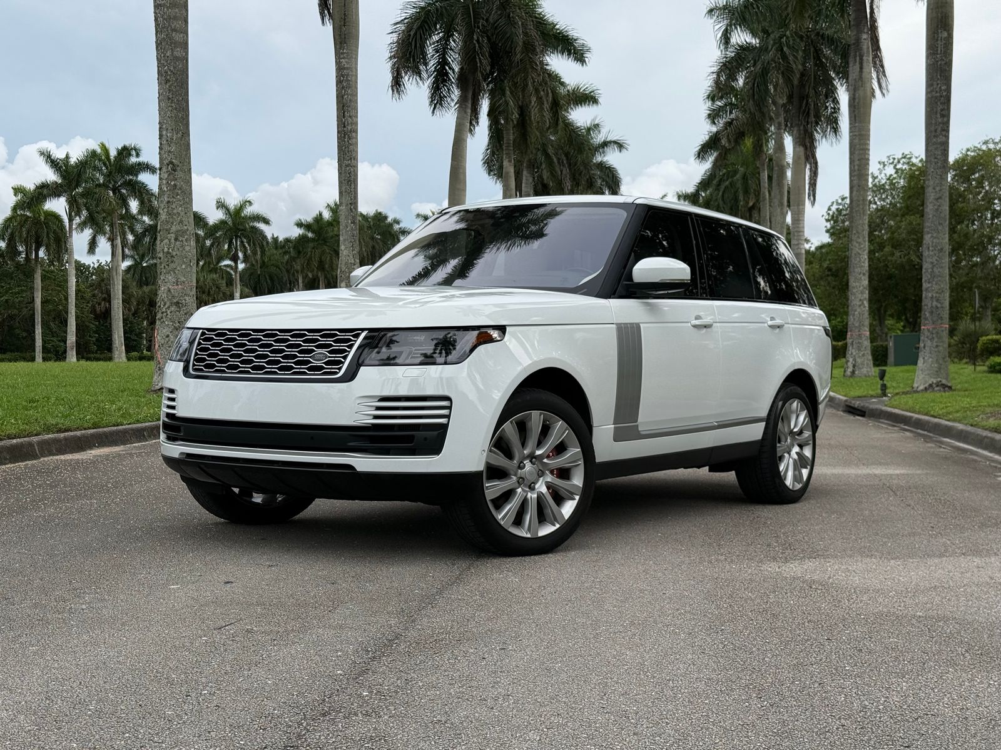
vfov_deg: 30.3
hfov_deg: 39.7
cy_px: 375
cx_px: 500
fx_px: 1388
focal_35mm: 48
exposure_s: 1/1377
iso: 80
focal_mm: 6.76
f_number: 1.78
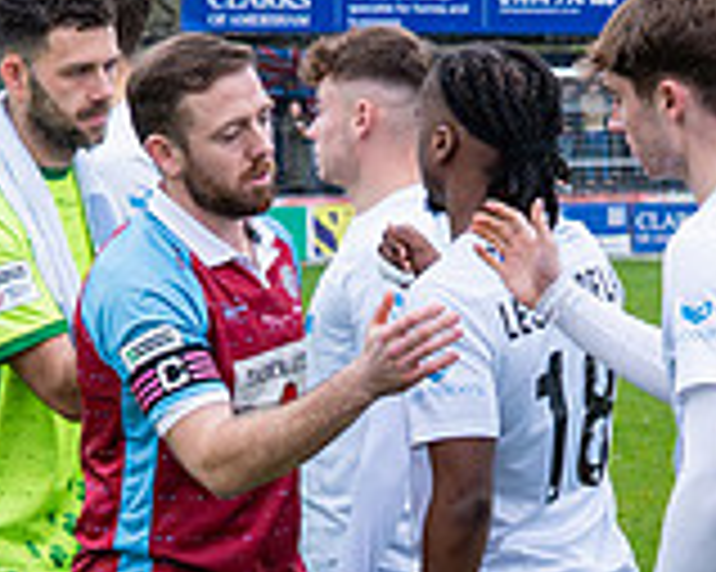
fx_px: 5231
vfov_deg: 6.2
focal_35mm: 247
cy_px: 625
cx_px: 259
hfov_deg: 7.8
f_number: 5
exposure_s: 1/400
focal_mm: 39
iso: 1250
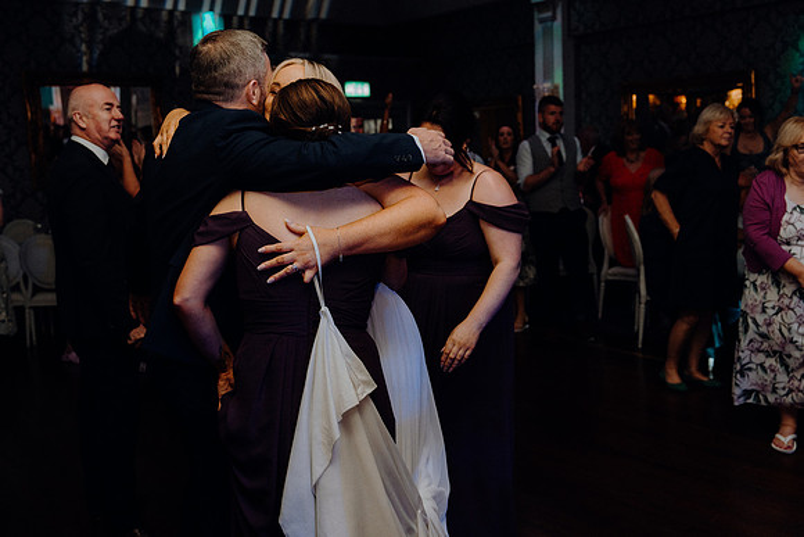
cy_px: 268
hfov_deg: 50.7
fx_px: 849
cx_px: 402
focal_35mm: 38
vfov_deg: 35.1
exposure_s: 1/160
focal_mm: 38
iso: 2500
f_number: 3.5
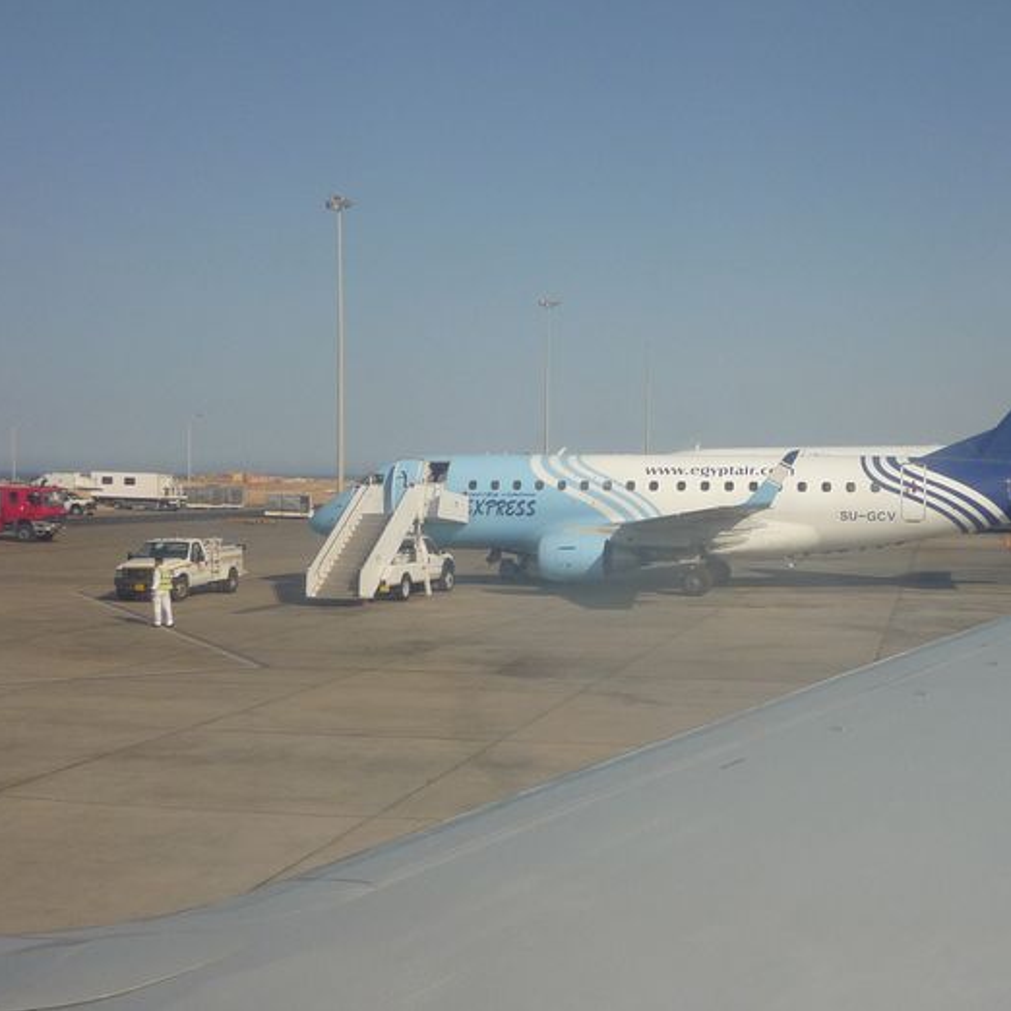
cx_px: 668
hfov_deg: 37.2
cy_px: 505
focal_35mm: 45
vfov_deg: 37.6
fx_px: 1487
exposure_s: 1/800
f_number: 4.5
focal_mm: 4.4
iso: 100
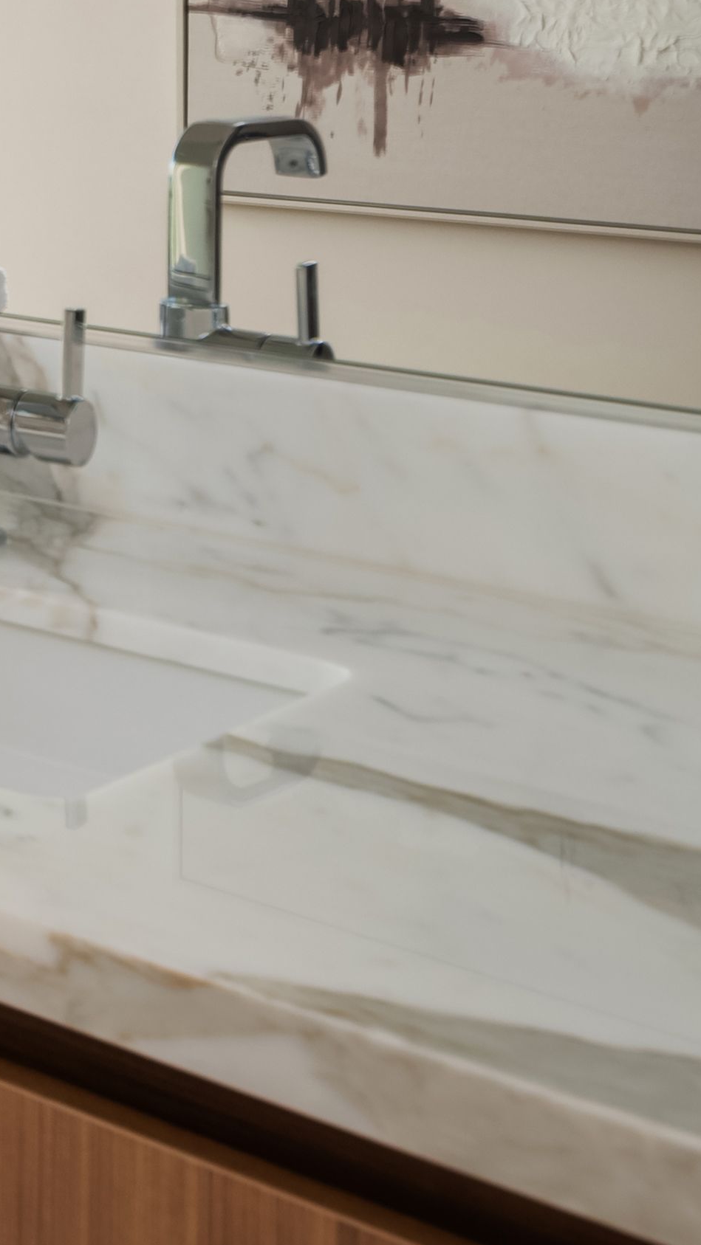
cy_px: -49
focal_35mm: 71
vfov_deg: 27.7
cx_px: -1246
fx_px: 2346
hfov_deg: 11.7
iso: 100
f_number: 7.1
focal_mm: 19
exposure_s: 1/20
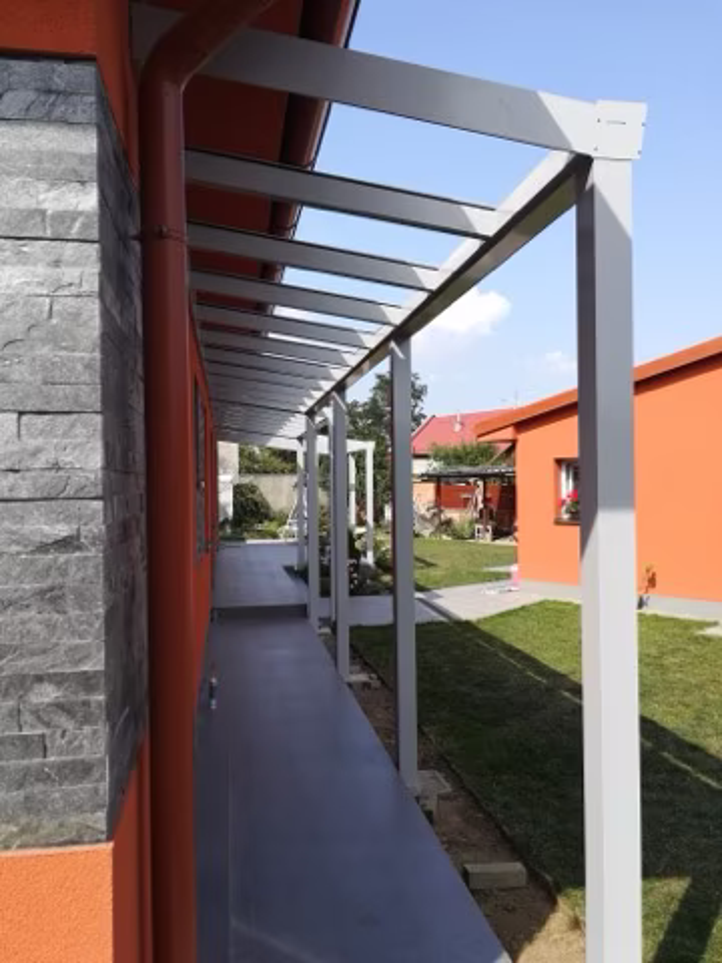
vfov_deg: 67.3
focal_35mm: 26
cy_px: 482
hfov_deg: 53.1
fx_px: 723
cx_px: 361
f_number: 2.2
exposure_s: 1/652
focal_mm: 3.83
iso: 50
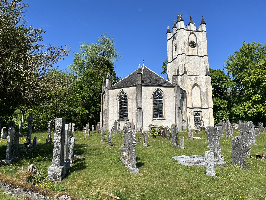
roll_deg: -0.1
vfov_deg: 53.1
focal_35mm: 26
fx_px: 200
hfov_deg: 67.3
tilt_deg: +6.5
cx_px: 133
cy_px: 100
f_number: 1.6
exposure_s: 1/3745
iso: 50
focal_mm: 5.1
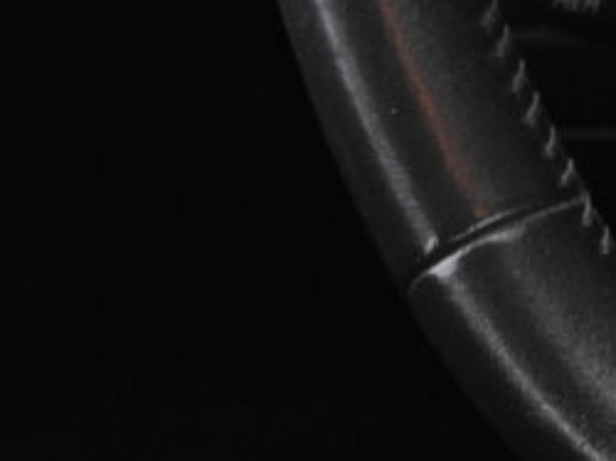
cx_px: 1062
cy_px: -245
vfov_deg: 5.5
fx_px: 4765
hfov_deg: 7.2
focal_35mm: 268
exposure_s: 1/80
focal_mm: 45
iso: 2000
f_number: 8
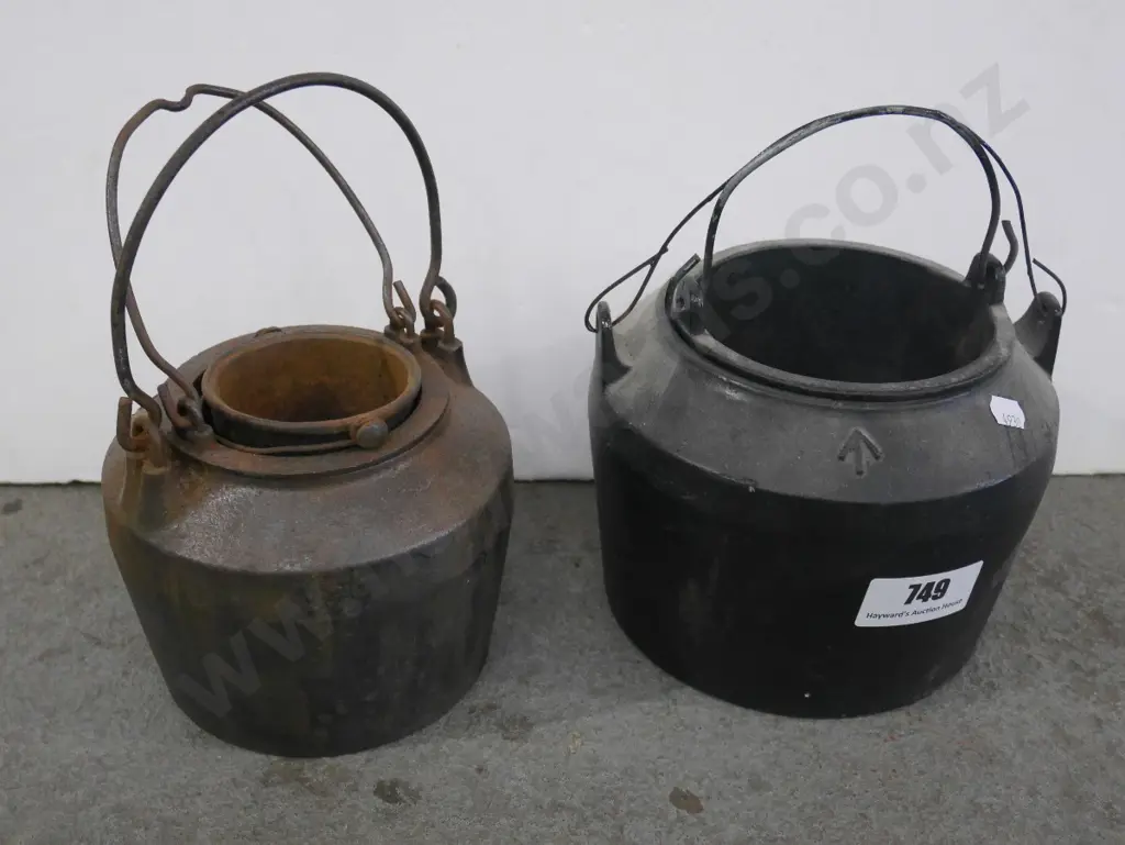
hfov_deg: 46.8
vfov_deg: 36.0
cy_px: 422
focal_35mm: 40
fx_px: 1301
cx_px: 562
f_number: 4.6
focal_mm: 20
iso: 3200
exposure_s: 1/60
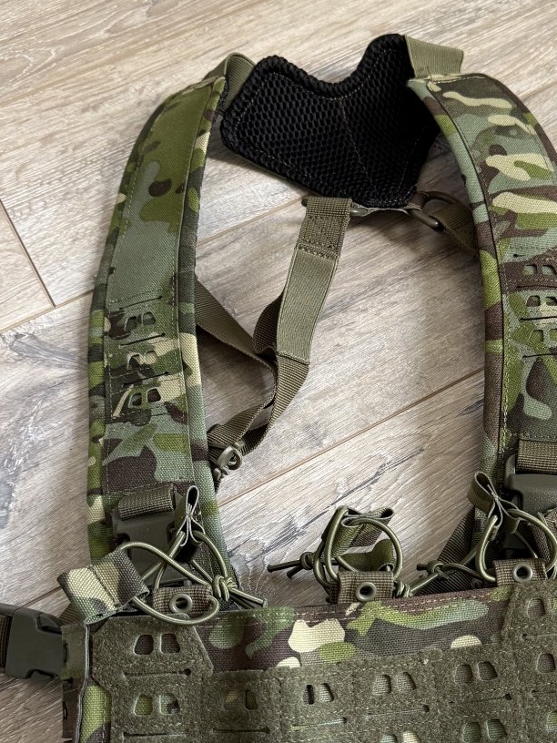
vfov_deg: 44.5
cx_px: 414
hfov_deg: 33.7
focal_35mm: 42
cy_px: 451
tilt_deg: -67.2
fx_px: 901
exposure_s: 1/60
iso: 250
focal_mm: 6.76
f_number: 1.78
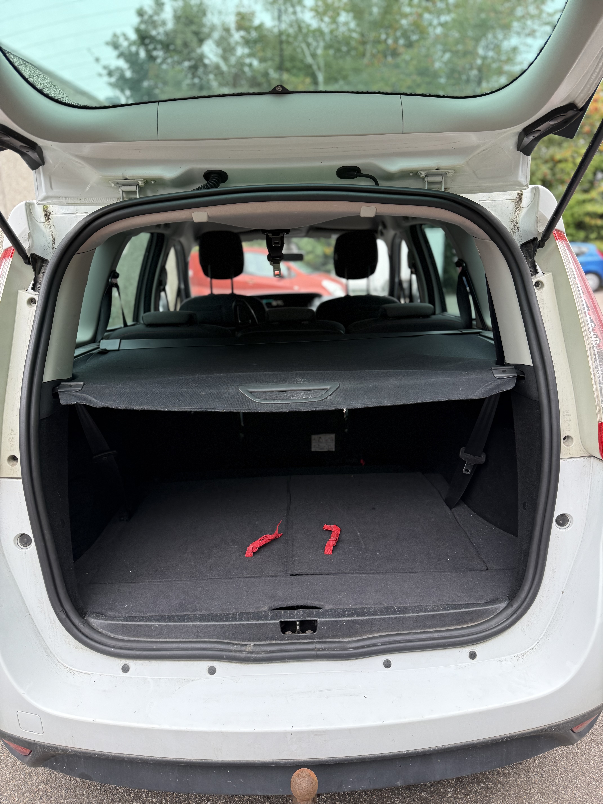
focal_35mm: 24
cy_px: 402
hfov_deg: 56.8
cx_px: 302
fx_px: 557
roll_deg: +1.9
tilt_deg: -13.8
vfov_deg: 71.6
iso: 160
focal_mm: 6.76
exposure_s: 1/243
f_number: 1.78
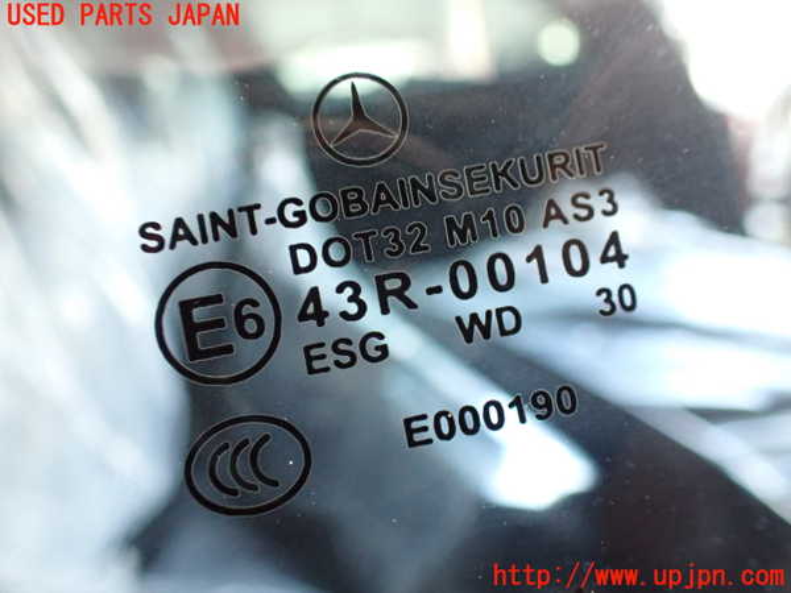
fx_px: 686
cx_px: 396
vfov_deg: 46.8
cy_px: 296
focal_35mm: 30
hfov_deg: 60.0
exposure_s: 1/30
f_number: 2.3
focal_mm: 5.4
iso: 800
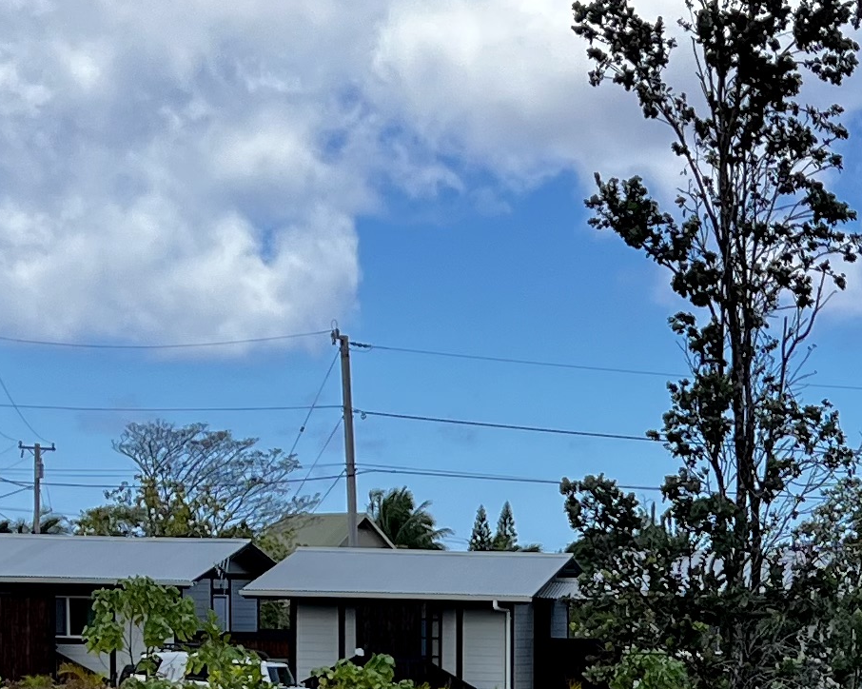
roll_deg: -0.9
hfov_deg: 16.5
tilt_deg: -5.9
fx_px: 2882
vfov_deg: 13.2
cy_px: 856
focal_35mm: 113
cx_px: 924
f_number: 1.5
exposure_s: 1/3704
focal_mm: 5.7
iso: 50
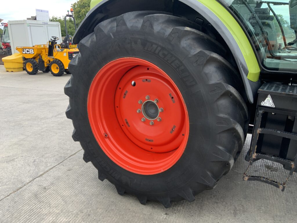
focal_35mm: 29
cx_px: 148
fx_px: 249
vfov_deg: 48.2
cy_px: 112
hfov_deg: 61.7
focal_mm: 3
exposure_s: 1/180
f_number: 1.8
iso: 16
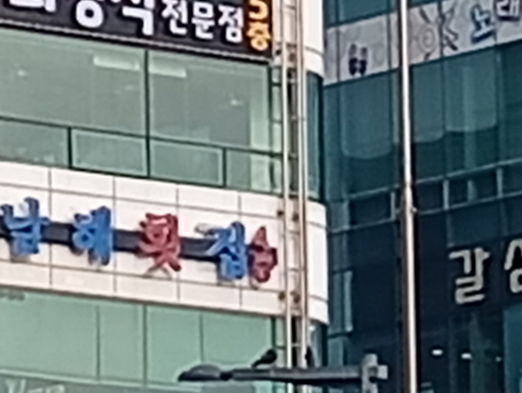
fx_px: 6086
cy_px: 119
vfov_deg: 3.7
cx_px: 90
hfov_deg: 4.9
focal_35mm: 403
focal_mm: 3.98
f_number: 1.8
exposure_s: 1/284
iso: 50
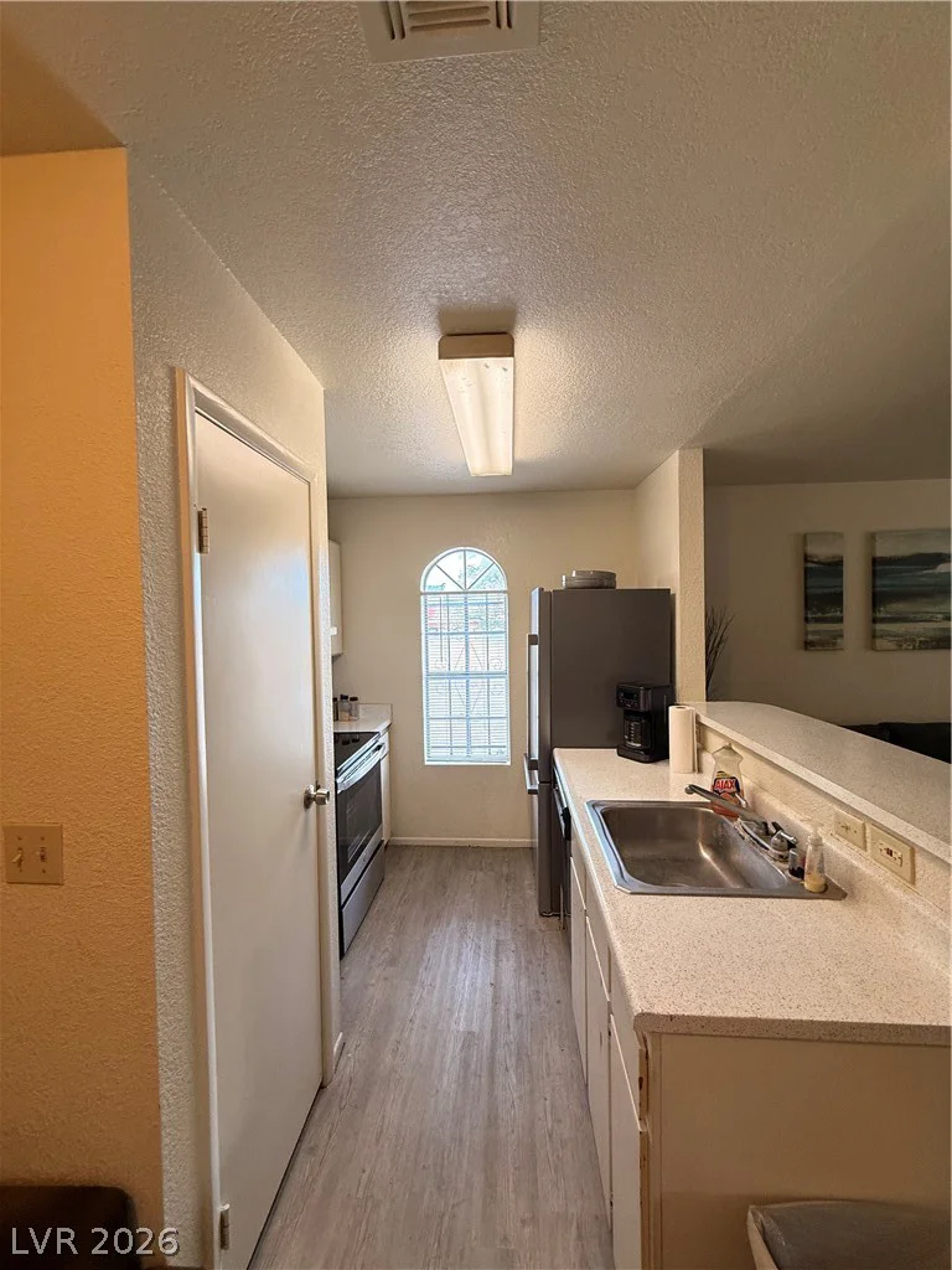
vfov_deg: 102.1
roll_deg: +1.6
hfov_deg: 85.7
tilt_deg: -1.7
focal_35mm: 14
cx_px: 476
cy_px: 635
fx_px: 513
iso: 160
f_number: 2.2
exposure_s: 1/120
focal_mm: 2.22
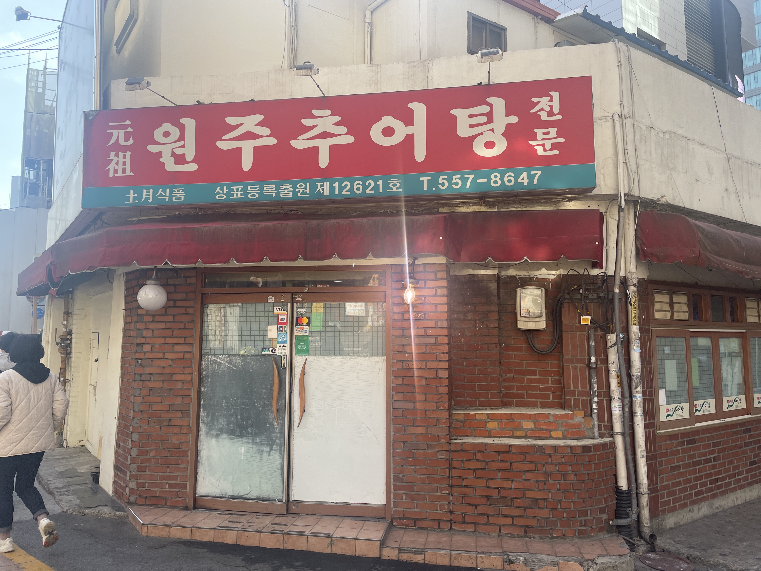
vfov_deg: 53.1
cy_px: 286
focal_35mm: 26
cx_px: 380
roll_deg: +0.7
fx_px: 572
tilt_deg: +5.1
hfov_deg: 67.3
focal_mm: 4.2
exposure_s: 1/600
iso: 32
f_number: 1.6
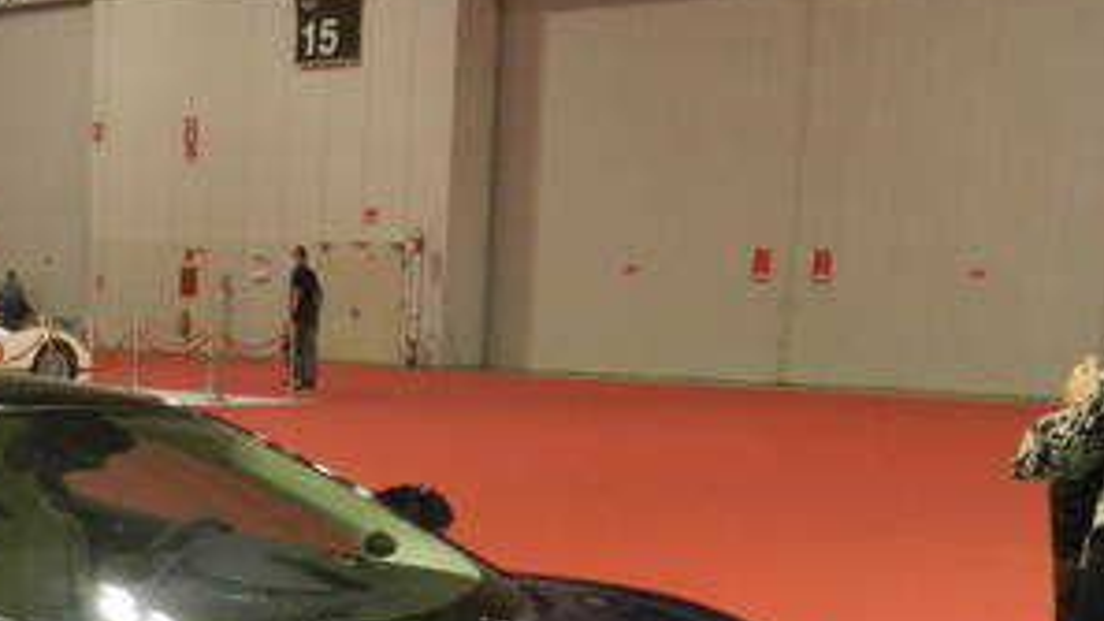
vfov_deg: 15.7
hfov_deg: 27.3
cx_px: 123
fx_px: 2195
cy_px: 662
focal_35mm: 75
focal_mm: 5.6
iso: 360
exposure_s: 1/30
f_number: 3.7
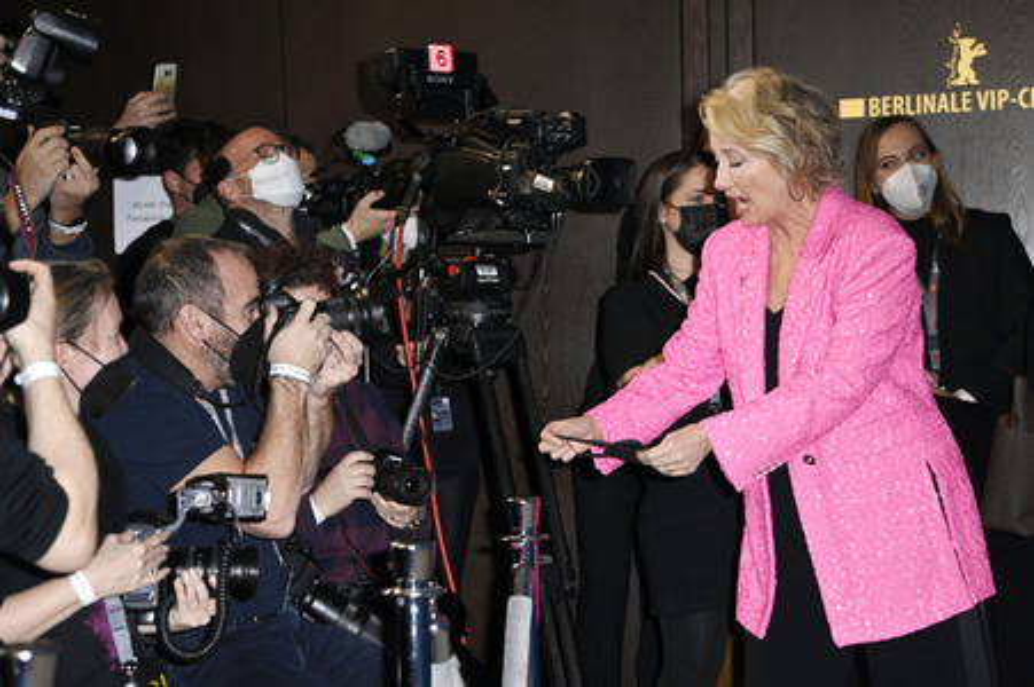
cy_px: 344
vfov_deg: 13.9
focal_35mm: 98
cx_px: 517
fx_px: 2813
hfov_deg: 20.8
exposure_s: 1/200
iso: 800
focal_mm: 98
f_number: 5.6
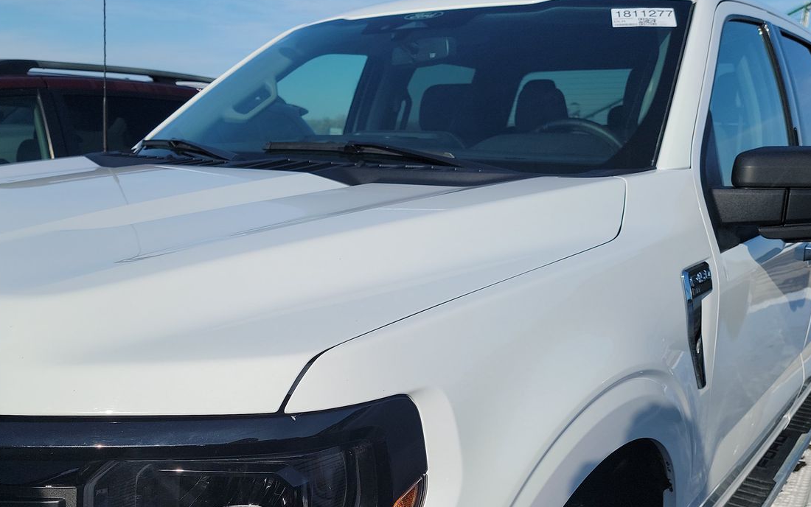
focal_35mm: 37
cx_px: 355
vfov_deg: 34.0
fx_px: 818
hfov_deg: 52.6
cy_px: 360
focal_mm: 6.7
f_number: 1.8
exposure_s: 1/1627
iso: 50
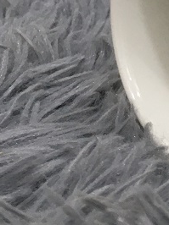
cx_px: 351
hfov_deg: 10.3
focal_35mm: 131
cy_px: -78
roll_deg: -0.1
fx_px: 854
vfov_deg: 14.4
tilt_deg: -12.3
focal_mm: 4.15
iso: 80
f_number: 2.2
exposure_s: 1/33
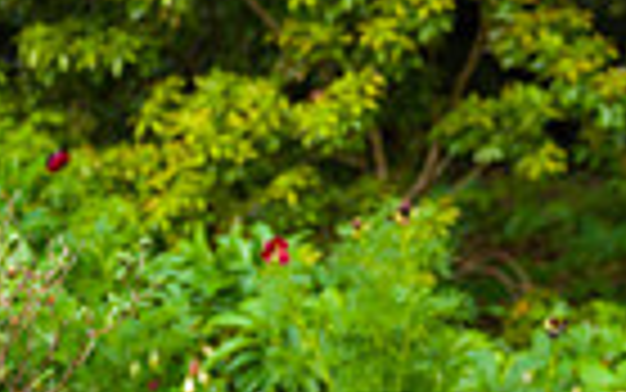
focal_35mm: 119
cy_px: 689
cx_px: 9
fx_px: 2031
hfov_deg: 17.2
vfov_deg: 10.4
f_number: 3.5
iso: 200
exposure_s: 1/500
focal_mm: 28
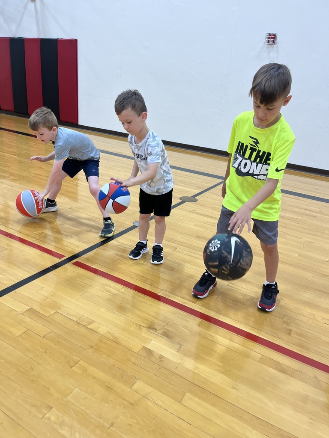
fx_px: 329
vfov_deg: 67.3
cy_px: 219
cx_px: 164
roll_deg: -4.1
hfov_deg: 53.1
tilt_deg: -17.3
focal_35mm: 26
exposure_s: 1/120
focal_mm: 5.1
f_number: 1.6
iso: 64
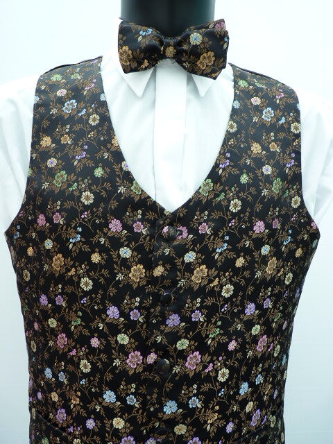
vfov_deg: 65.3
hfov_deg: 51.4
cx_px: 166
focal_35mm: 27
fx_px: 346
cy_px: 222
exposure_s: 1/80
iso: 80
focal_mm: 4.8
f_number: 2.8
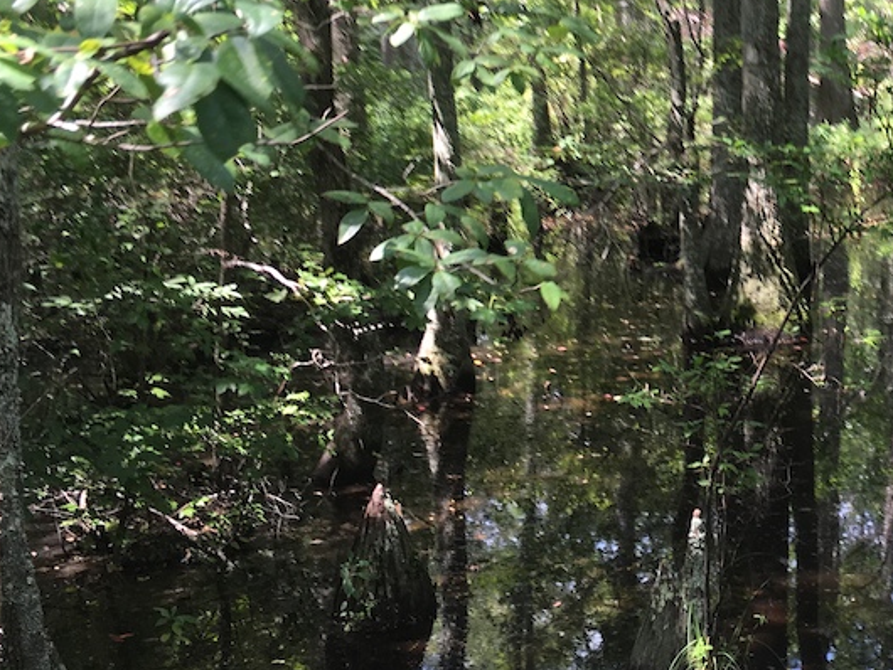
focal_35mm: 56
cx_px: 783
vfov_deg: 25.4
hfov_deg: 32.8
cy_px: 84
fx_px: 1445
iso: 32
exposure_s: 1/120
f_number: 2.2
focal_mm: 4.15
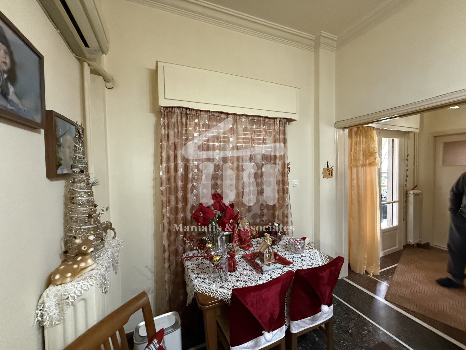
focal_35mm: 14
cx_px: 233
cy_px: 175
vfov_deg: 85.7
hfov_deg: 102.1
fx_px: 188
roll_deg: +1.5
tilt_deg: -0.5
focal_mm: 2.22
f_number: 2.2
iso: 640
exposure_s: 1/50
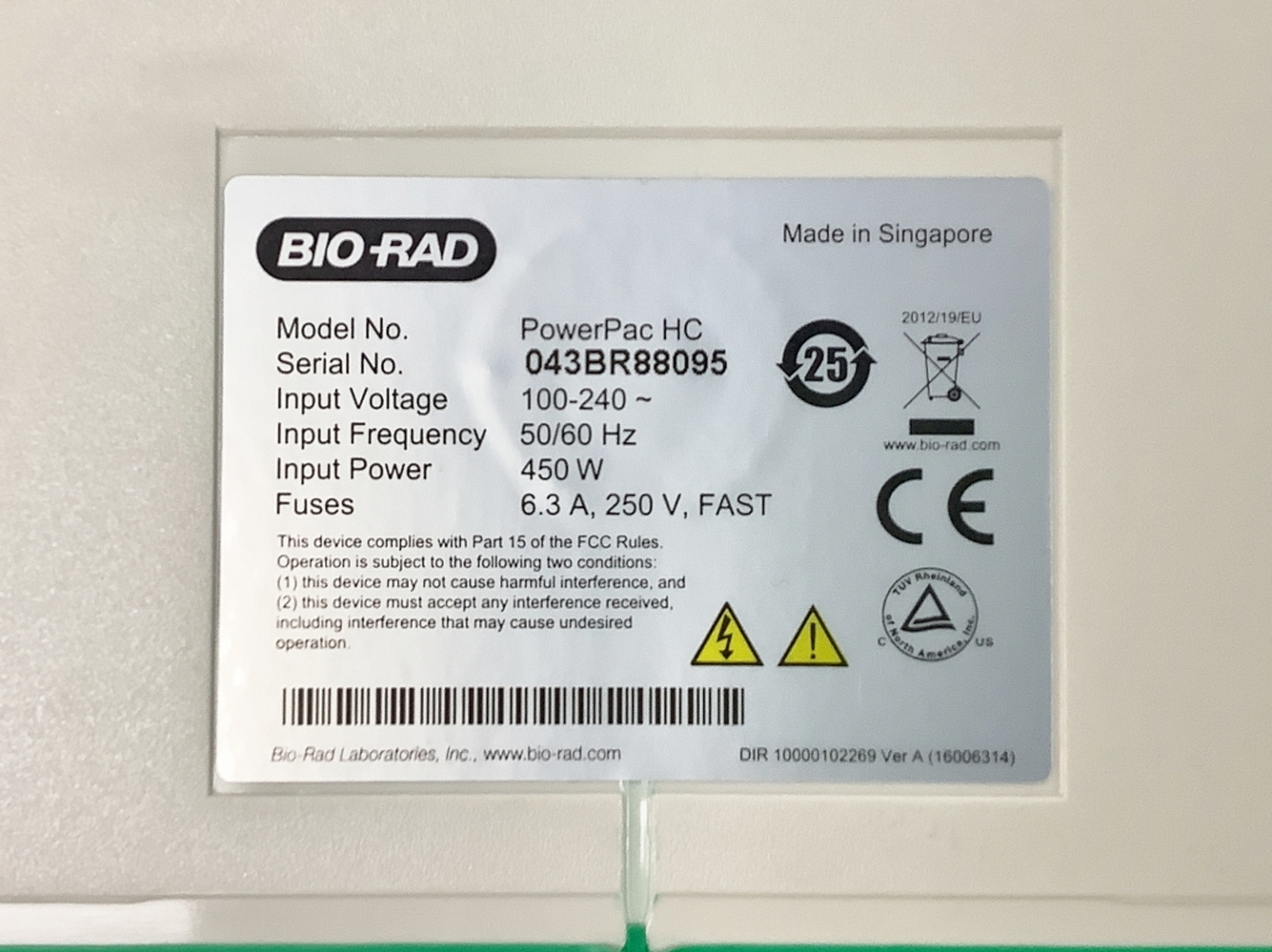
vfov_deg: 45.4
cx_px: 636
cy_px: 476
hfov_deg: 58.4
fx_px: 1138
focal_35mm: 31
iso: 100
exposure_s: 1/60
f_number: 2.4
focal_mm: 3.3
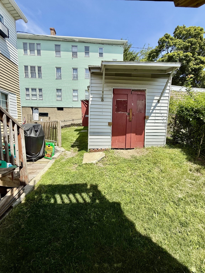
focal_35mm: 14
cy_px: 136
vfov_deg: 102.1
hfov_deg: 85.7
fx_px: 111
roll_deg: -0.9
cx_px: 102
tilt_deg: -4.9
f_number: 2.2
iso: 50
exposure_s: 1/1464
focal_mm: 2.22
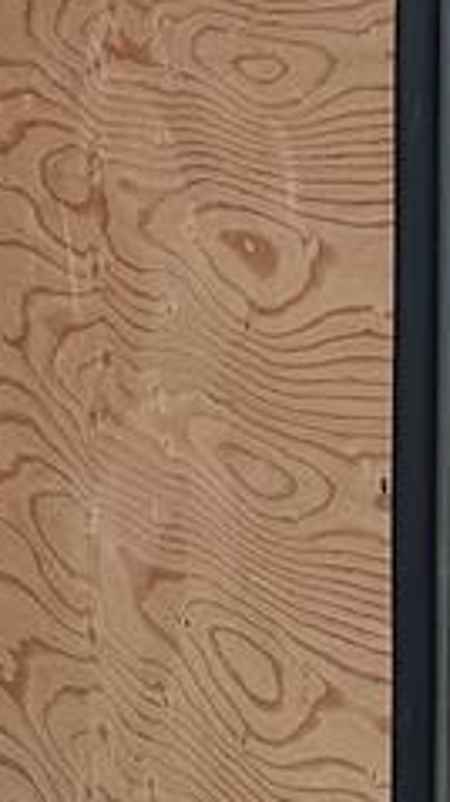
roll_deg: -0.6
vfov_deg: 15.1
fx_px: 2977
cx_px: -1018
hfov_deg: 7.4
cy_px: 37
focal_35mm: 140
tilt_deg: +0.1
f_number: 1.78
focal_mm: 6.86
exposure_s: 1/1721
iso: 80
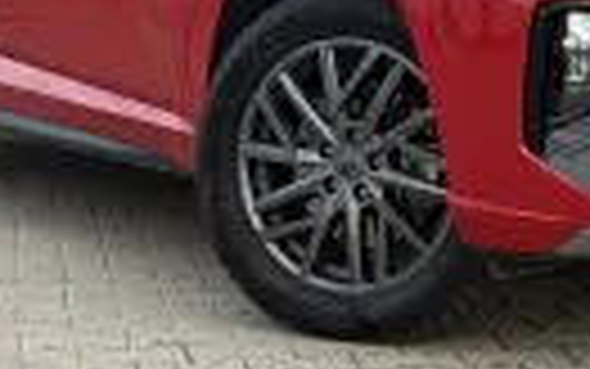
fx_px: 2252
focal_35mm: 140
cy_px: -122
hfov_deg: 14.8
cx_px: 464
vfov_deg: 9.2
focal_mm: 6.76
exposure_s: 1/939
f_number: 1.78
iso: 64
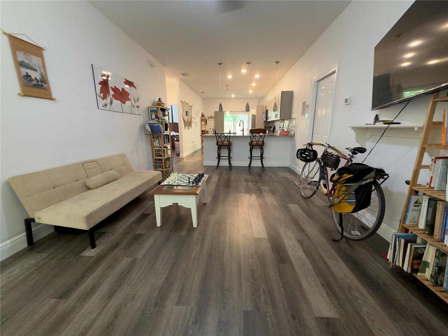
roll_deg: +0.4
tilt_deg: -12.3
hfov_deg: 102.1
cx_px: 224
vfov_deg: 85.7
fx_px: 181
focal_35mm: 14
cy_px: 168
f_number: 2.2
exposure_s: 1/30
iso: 250
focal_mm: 2.22
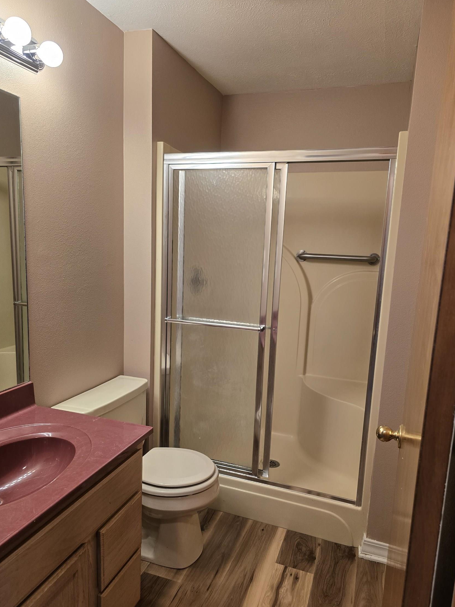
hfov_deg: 56.8
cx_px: 235
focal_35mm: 24
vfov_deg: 71.6
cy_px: 313
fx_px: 421
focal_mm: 6.3
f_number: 1.7
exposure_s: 1/120
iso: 125
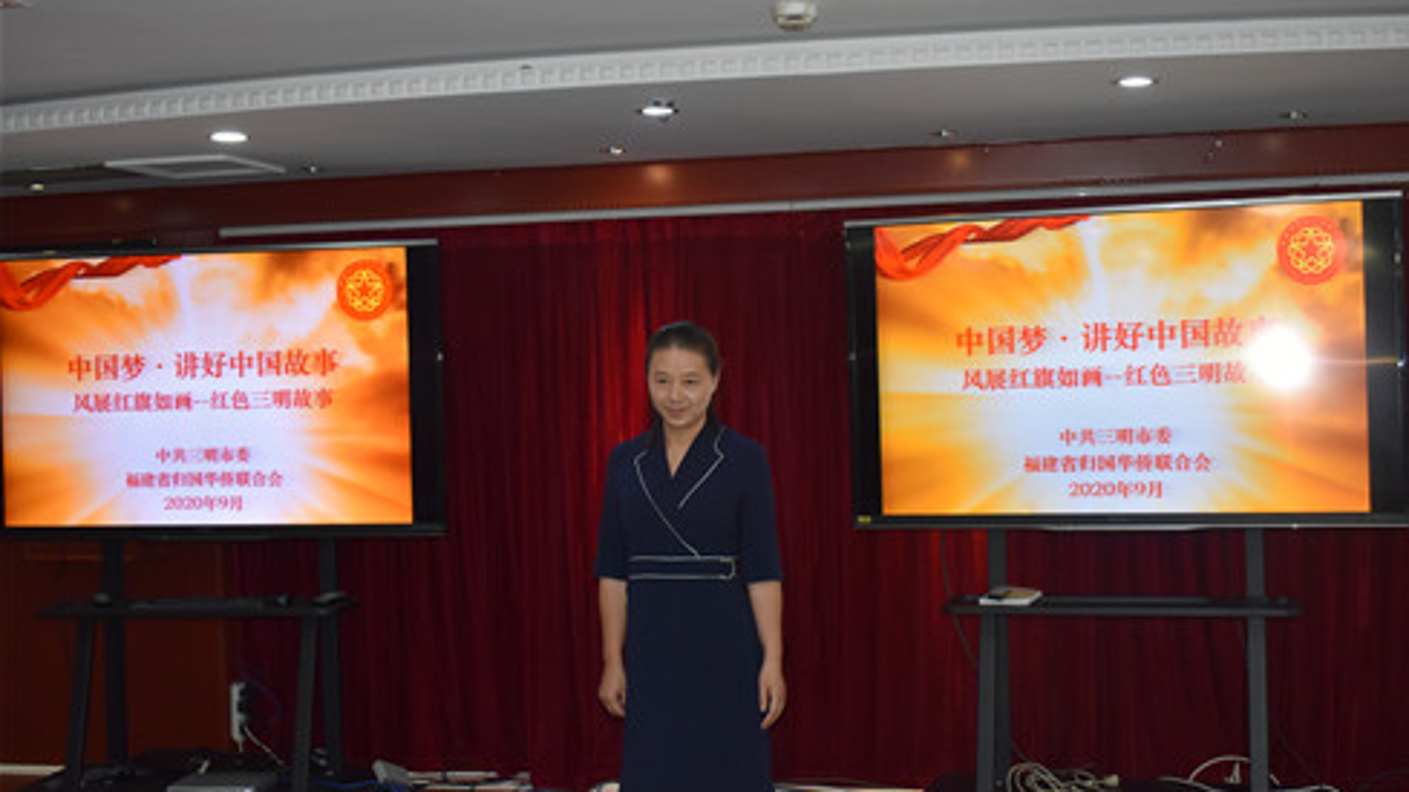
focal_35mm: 45
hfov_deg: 45.5
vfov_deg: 26.5
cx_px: 717
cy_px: 402
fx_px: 1681
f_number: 5
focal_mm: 28
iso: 800
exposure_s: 1/100
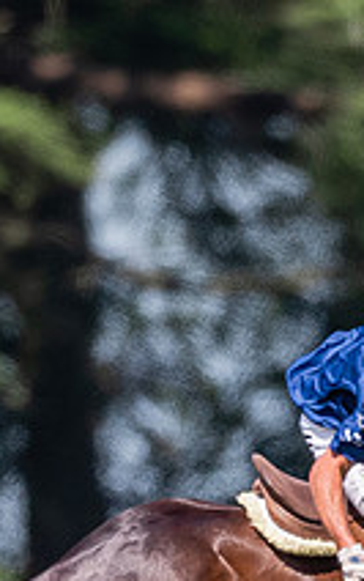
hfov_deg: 0.4
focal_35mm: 3094
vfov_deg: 0.7
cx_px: 569
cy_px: 628
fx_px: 48976
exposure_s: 1/3200
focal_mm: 500
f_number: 4
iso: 400
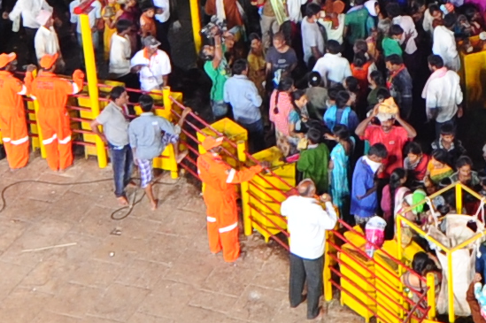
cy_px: -228
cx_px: 464
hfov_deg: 16.3
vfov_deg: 10.5
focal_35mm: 124
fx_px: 1672
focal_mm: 16
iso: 800
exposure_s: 1/80
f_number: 3.2
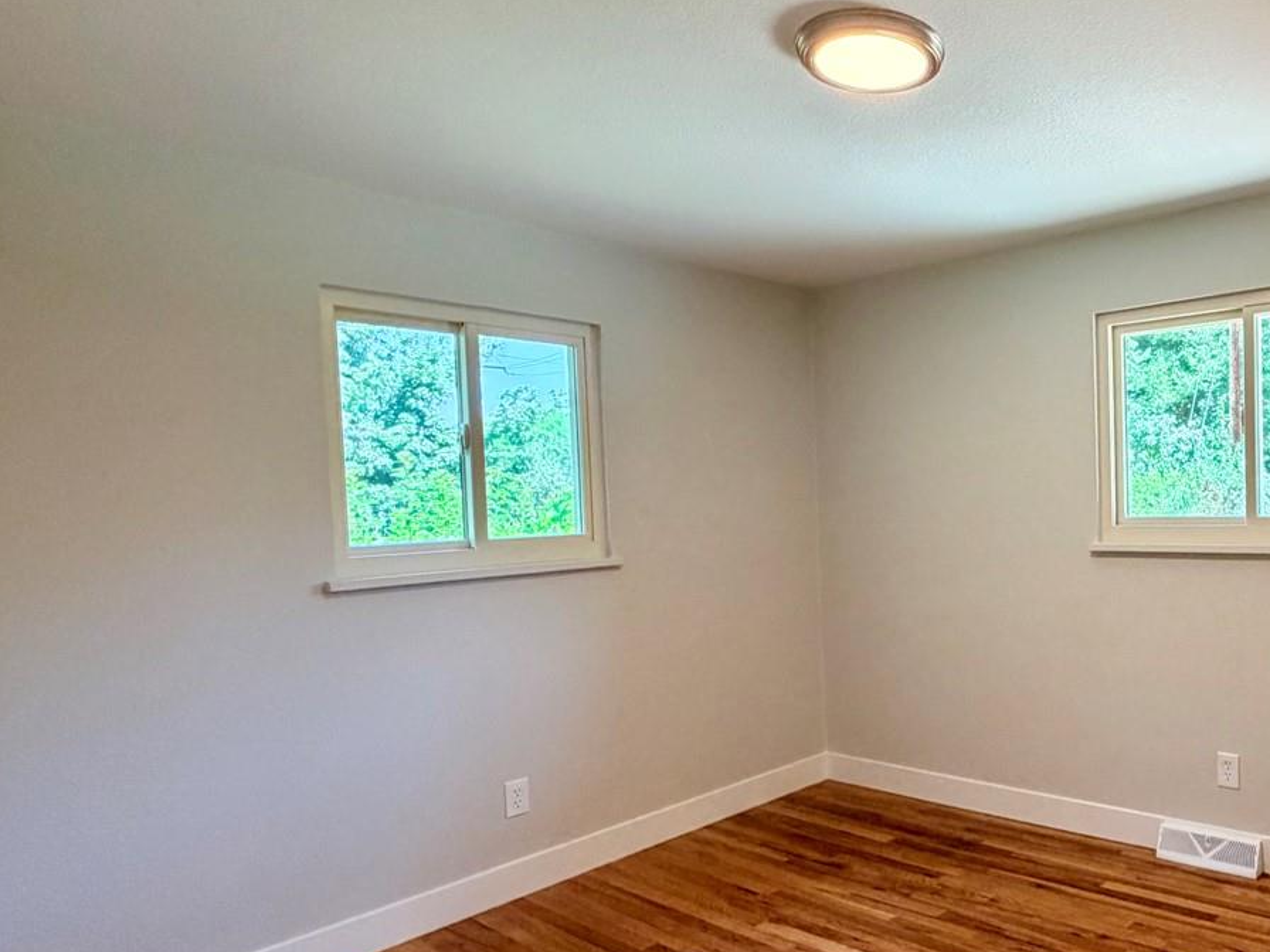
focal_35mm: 25
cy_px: 524
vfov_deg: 54.8
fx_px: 917
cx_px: 1032
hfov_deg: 62.9
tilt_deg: -2.2
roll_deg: +2.2
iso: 320
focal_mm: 2.22
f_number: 2.2
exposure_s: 1/120
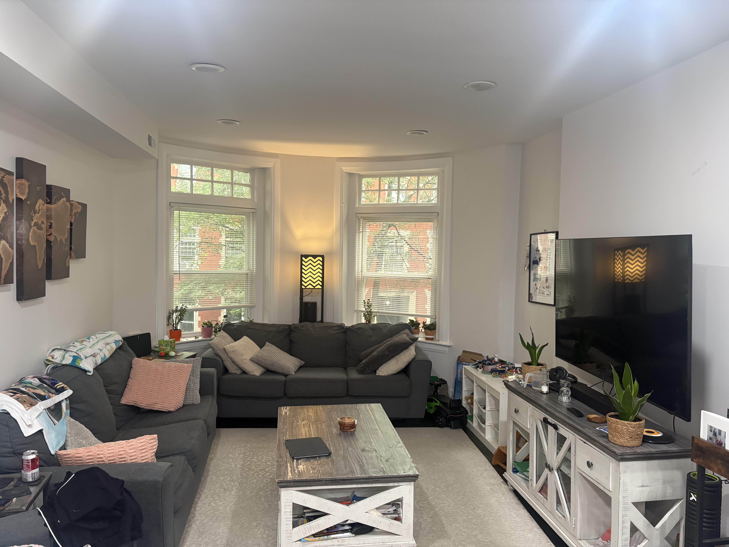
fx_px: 548
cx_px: 364
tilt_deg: -3.0
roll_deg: -0.2
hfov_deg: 67.3
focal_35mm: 26
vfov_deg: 53.1
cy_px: 274
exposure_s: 1/60
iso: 250
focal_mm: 5.96
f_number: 1.6
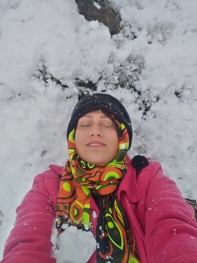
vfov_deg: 67.3
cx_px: 98
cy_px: 132
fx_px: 197
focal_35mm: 26
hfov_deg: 53.1
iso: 100
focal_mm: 3.62
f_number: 2
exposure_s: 1/239
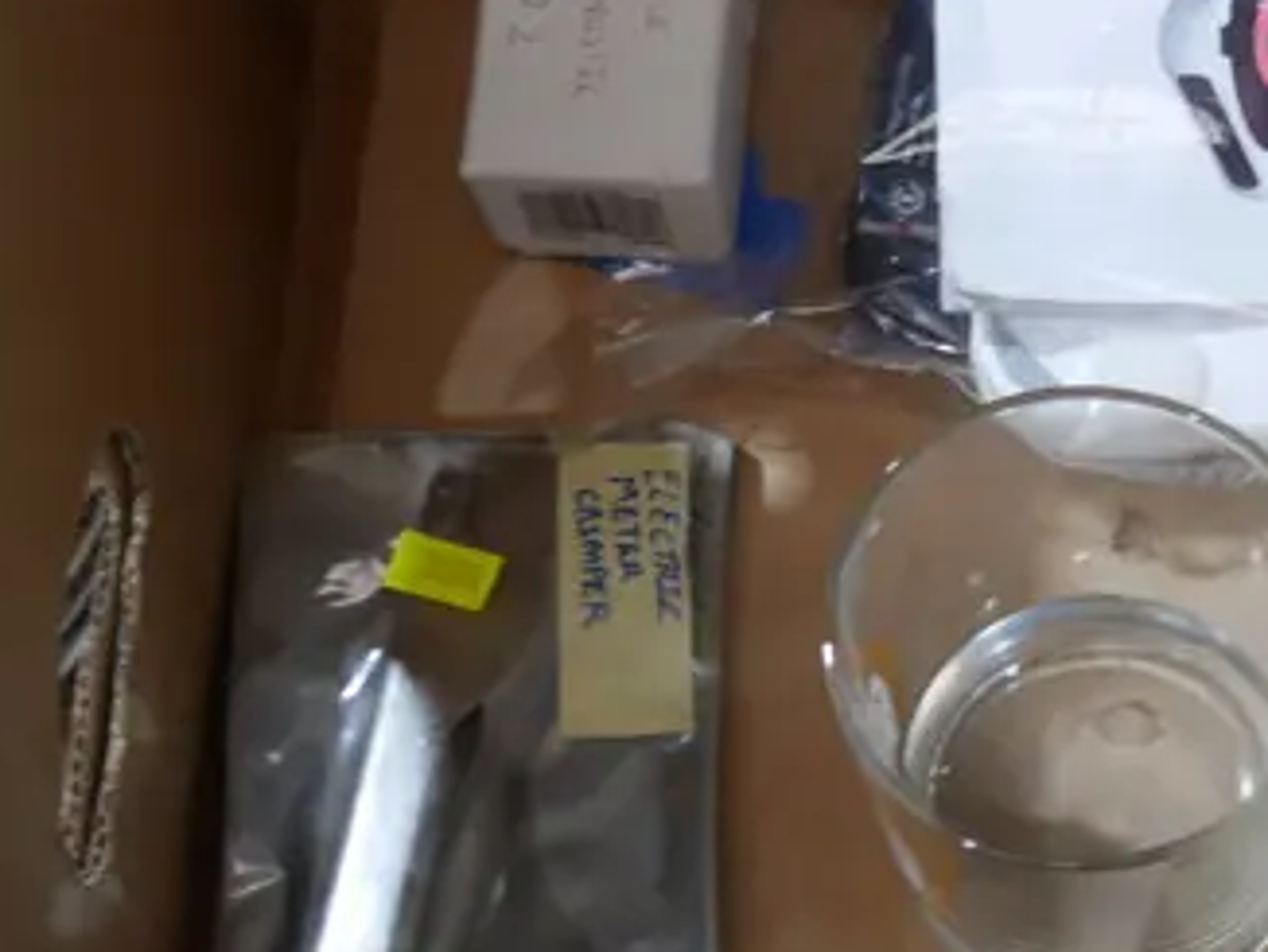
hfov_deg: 21.3
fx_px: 3226
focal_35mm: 88
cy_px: 721
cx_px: 1319
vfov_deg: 16.7
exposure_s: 1/60
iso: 640
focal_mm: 14
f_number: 3.5
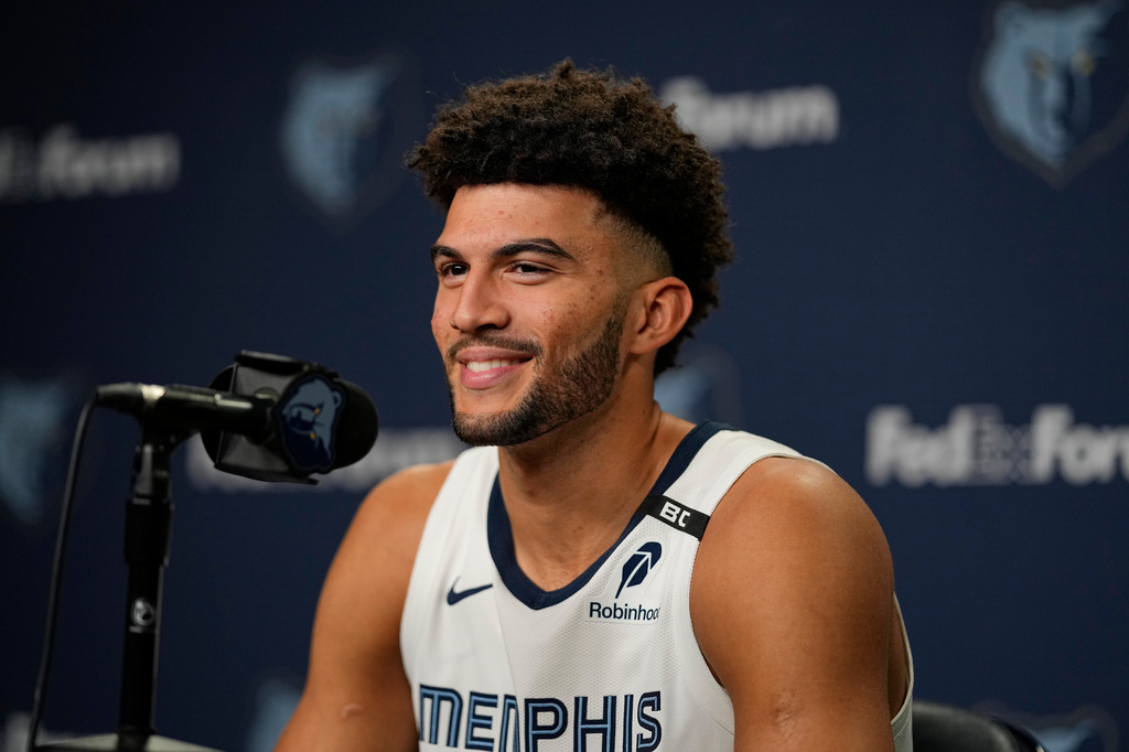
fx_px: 4232
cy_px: 376
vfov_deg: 10.2
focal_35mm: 135
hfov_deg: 15.2
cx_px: 564
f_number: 1.8
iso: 1000
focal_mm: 135
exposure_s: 1/800
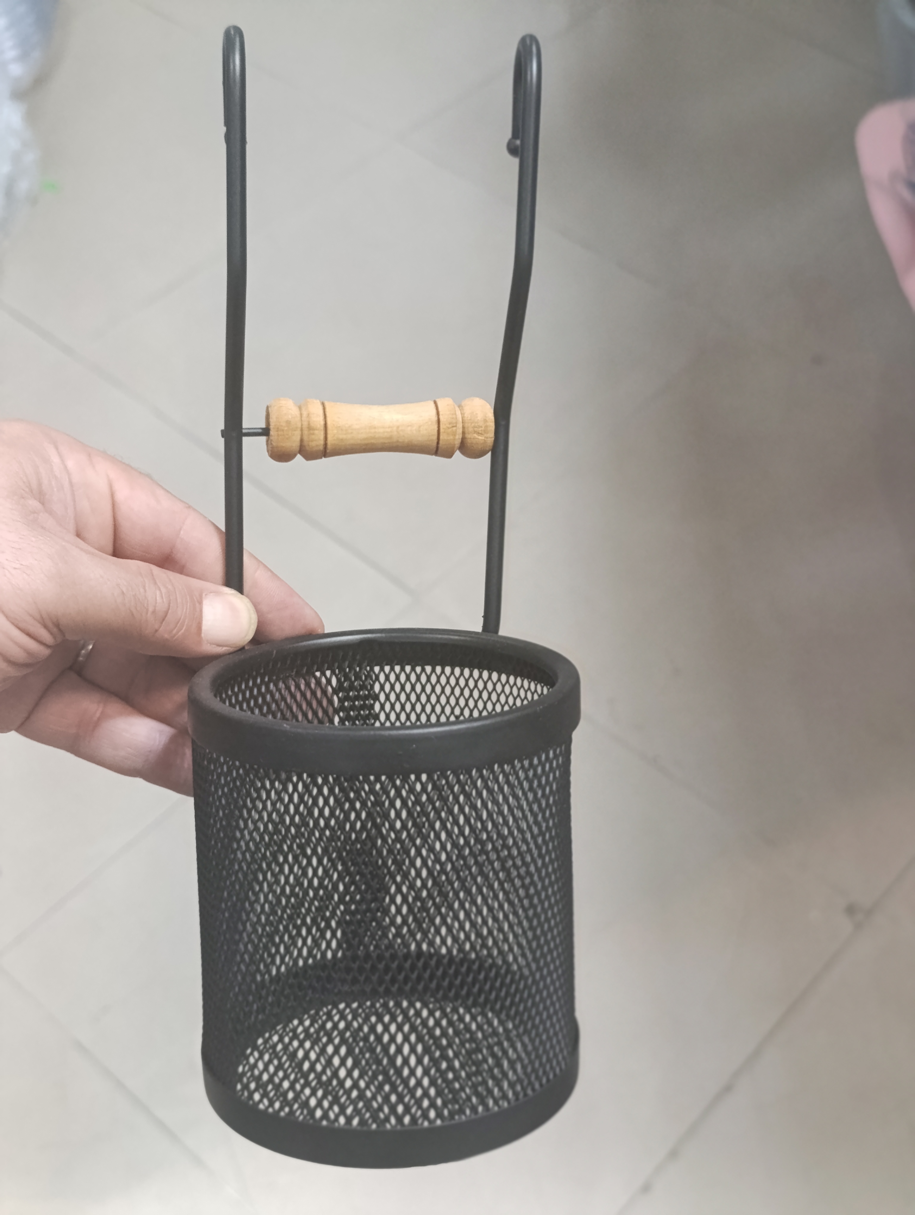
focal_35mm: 46
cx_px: 458
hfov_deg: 31.6
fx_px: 1617
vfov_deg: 41.2
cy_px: 608
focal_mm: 6.14
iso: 1250
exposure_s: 1/50
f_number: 1.6
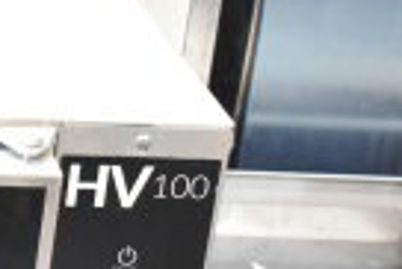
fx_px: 1881
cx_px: -369
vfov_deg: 8.1
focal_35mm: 168
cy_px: 374
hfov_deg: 11.2
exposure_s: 1/125
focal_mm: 25
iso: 6400
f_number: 5.6
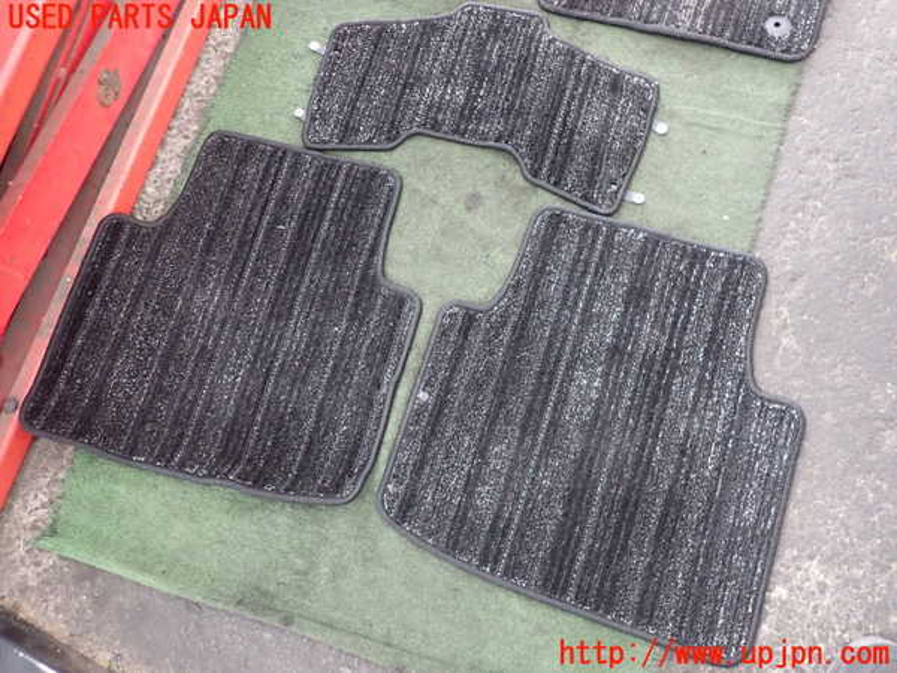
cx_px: 448
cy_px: 336
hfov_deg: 69.4
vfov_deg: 54.9
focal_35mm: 25
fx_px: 648
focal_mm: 4.5
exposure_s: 1/30
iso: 800
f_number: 2
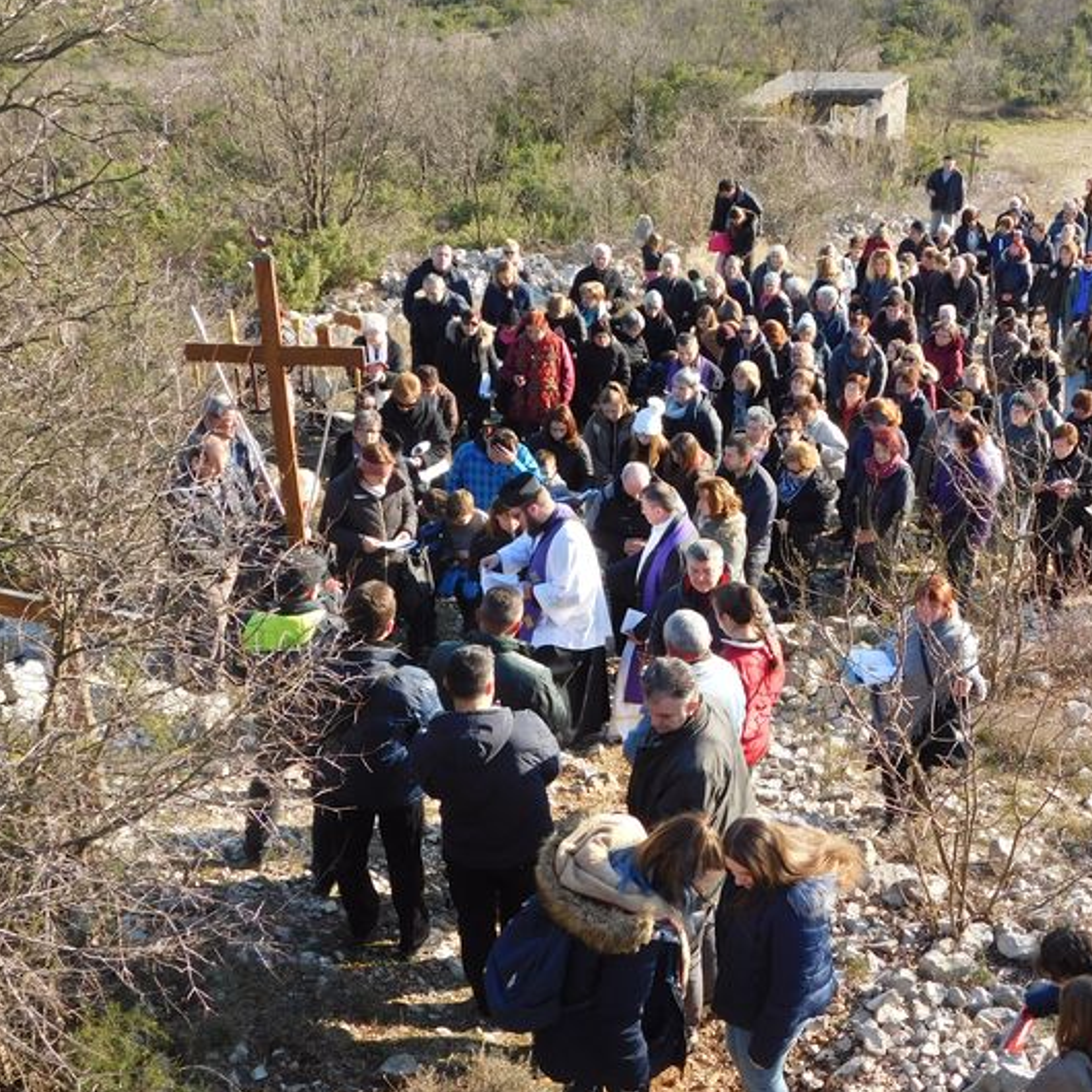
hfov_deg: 34.9
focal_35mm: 48
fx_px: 1713
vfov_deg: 35.3
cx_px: 750
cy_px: 600
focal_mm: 6.3
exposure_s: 1/320
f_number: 3.5
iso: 125
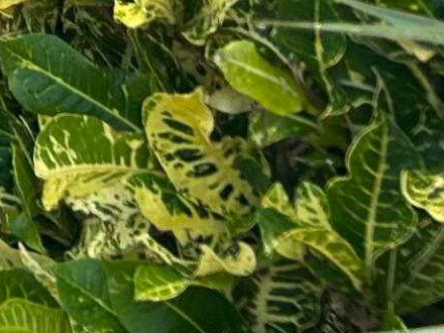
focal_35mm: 170
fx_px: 2180
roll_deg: +2.1
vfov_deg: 7.5
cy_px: -738
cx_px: -817
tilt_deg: +1.2
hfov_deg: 9.5
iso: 50
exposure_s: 1/502
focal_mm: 5.7
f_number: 1.5
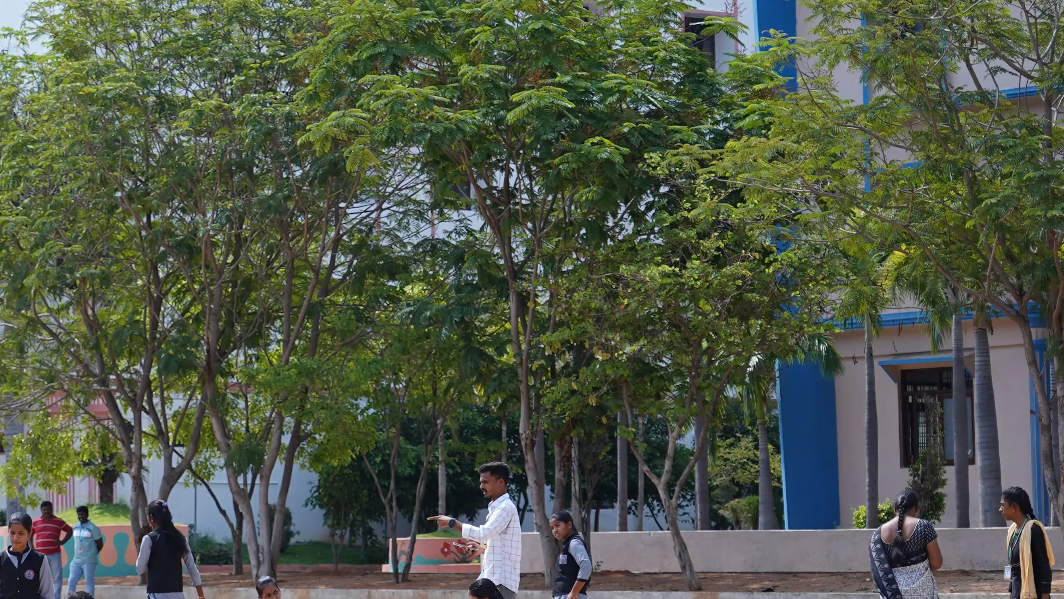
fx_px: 4034
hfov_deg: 14.9
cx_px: 100
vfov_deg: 8.5
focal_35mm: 143
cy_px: 168
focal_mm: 61
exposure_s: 1/800
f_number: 4
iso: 100
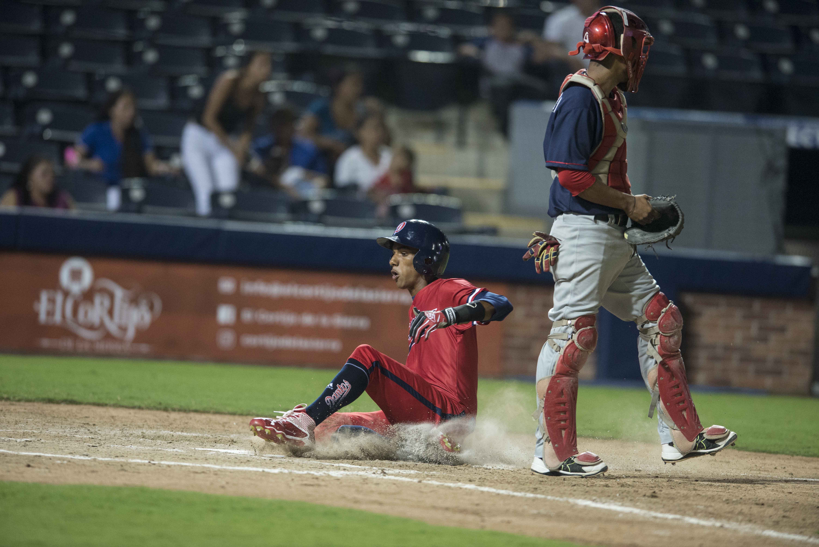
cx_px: 410
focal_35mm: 400
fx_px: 9103
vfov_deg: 3.4
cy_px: 274
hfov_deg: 5.2
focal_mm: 400
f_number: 2.8
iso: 3200
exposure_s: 1/1000
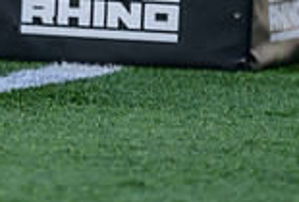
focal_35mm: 2326
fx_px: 19414
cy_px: -109
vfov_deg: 0.6
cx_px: -189
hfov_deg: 0.9
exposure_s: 1/1600
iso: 800
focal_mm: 560
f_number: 4
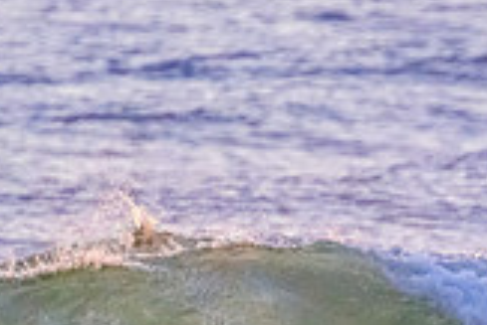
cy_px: 538
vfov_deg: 0.5
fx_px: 38452
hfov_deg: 0.7
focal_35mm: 2840
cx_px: 654
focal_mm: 800
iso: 7200
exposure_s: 1/800
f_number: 11
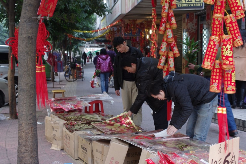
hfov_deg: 38.2
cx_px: 123
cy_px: 82
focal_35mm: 52
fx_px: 355
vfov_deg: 26.0
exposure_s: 1/80
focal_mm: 35
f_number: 5.6
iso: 400
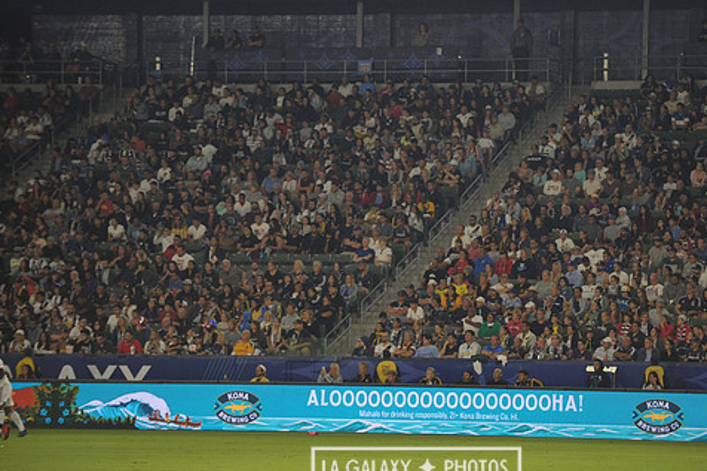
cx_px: 416
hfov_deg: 9.9
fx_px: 4064
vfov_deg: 6.6
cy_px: 244
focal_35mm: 207
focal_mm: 170
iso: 1250
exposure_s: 1/1000
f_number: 2.8
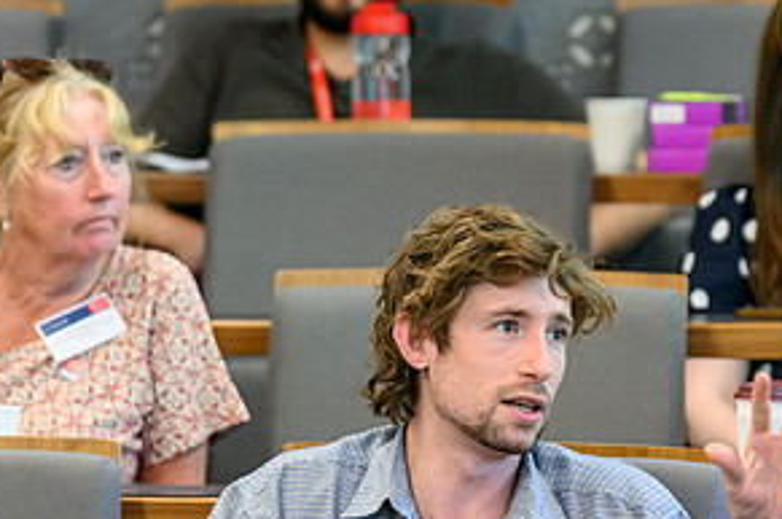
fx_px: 9759
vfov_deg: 3.0
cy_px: 320
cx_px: 481
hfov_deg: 4.6
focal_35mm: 450
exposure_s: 1/200
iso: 4000
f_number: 2.8
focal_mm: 150
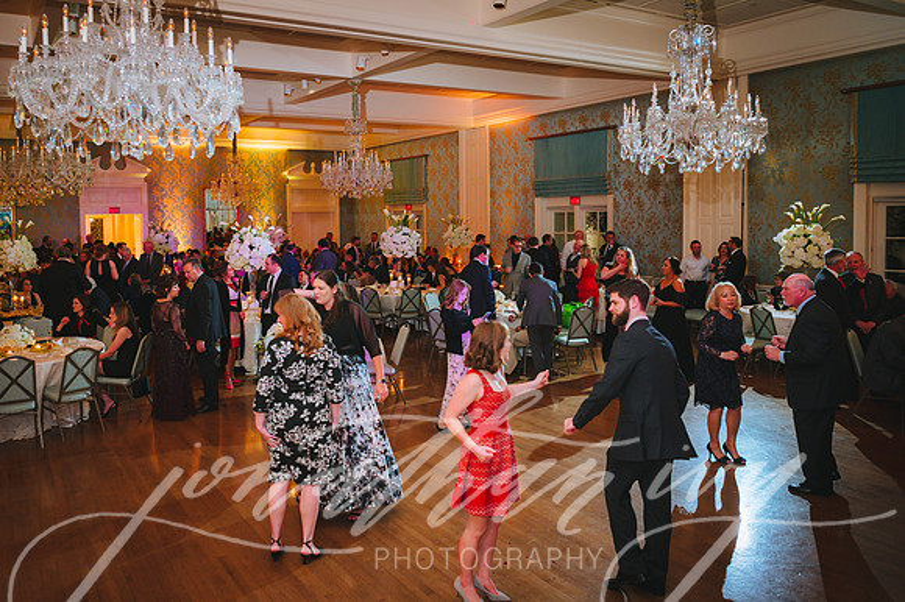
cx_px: 385
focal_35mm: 28
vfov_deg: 46.8
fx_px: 693
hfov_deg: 66.0
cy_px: 256
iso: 1250
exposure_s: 1/80
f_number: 2.8
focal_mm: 24
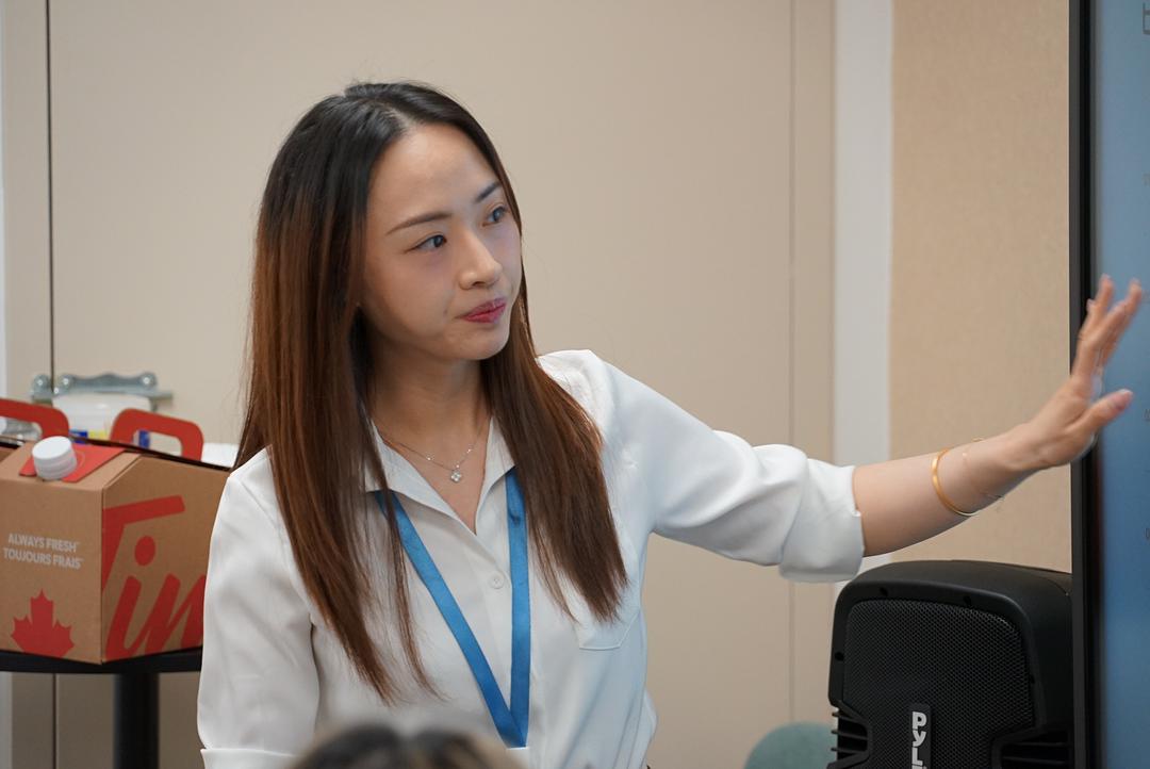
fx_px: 4738
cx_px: 575
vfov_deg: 9.3
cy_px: 384
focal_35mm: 148
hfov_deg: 13.8
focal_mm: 148.2
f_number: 6.3
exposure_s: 1/160
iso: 1600
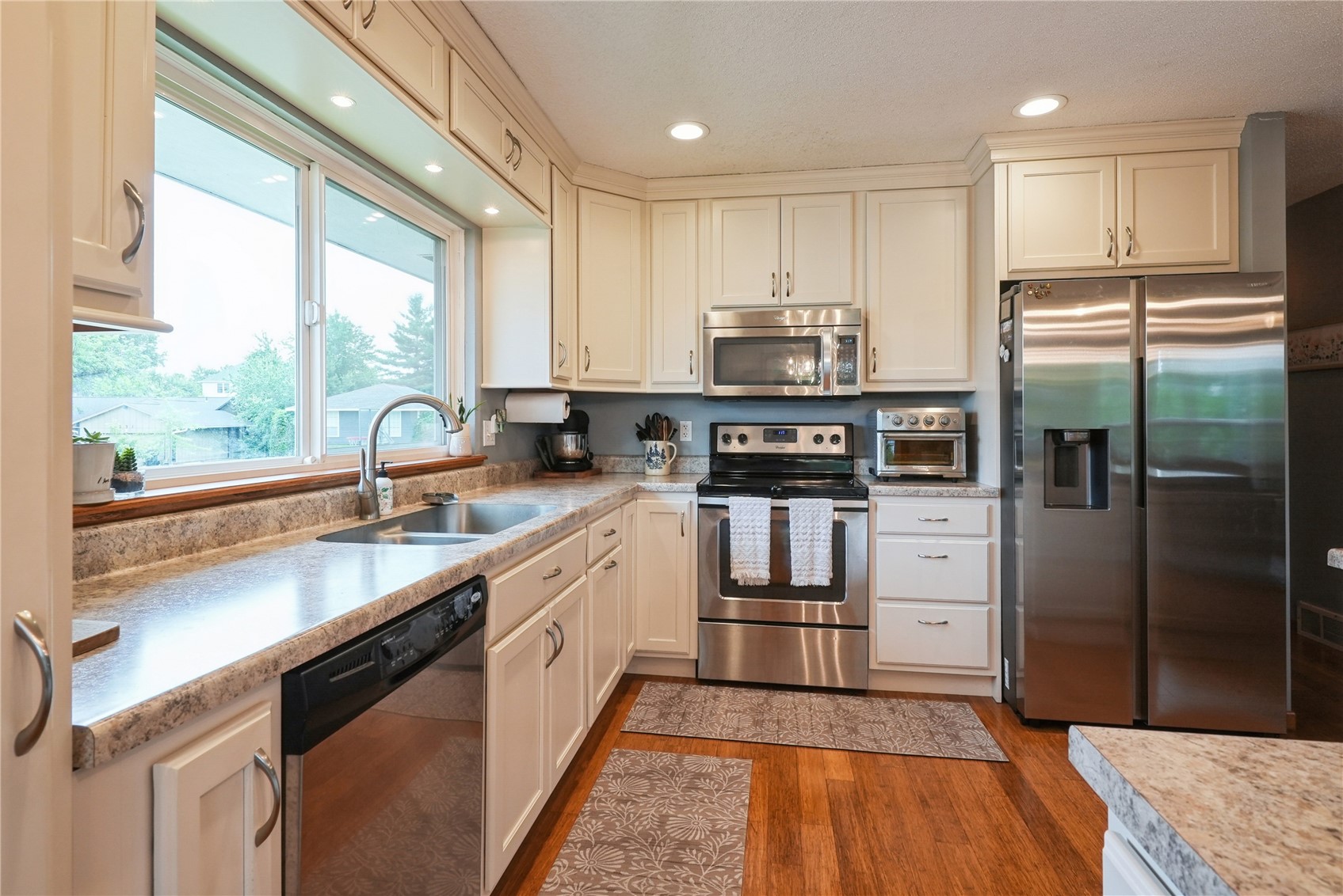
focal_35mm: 17
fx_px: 634
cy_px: 448
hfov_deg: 93.2
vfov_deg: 70.5
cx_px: 672
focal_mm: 17
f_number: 9
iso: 400
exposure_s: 1/20
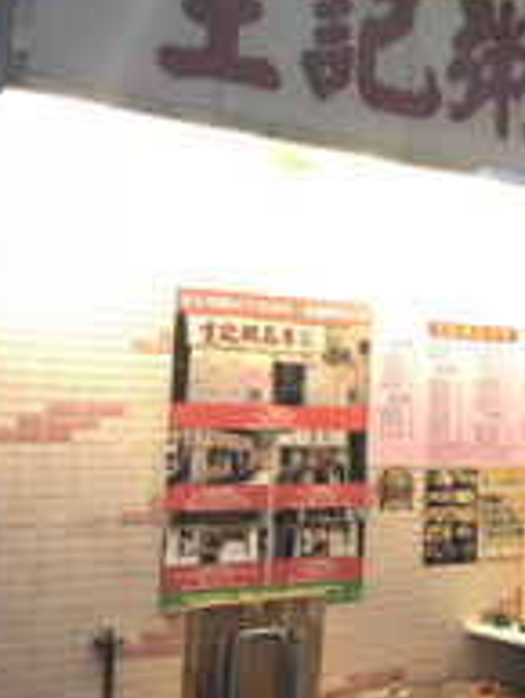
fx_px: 1172
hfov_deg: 24.4
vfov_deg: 33.2
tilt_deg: +8.1
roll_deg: -1.5
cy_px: 297
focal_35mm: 58
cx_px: 492
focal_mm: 3.99
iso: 100
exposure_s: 1/10
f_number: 1.8
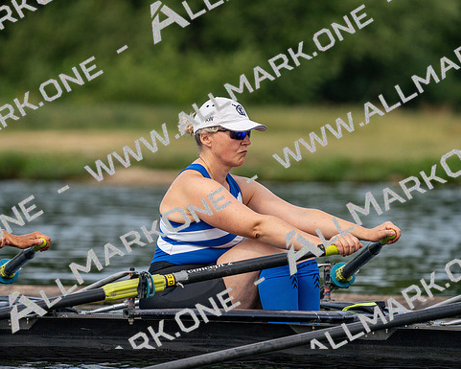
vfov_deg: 3.6
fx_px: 5854
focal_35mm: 429
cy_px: 184
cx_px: 203
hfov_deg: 4.5
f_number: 6.3
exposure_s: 1/1600
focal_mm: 379
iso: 500
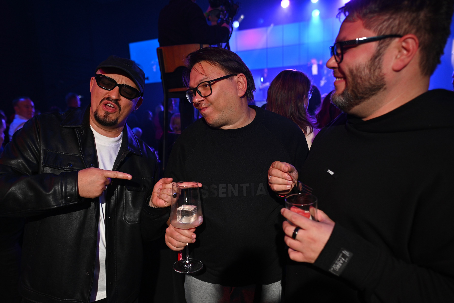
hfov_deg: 76.0
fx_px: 290
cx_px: 214
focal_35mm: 23
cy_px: 161
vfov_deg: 55.1
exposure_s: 1/200
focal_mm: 20
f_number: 2.5
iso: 160
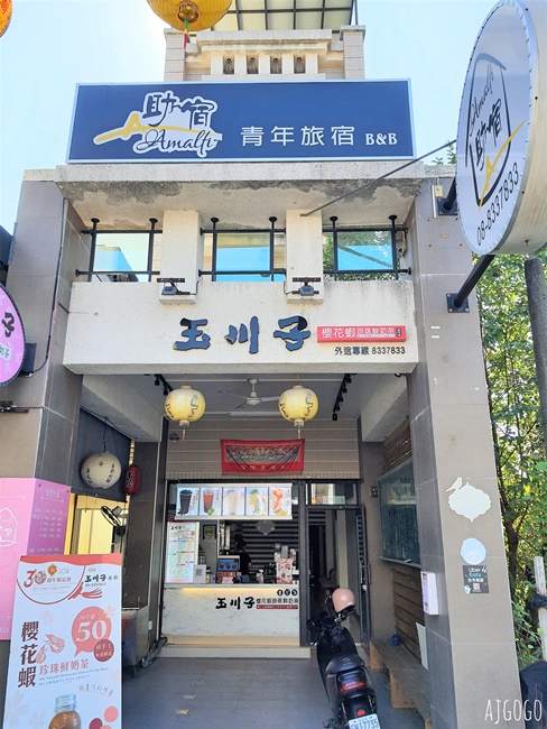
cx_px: 274
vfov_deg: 67.3
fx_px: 547
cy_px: 364
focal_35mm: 26
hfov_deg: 53.1
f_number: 1.7
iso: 50
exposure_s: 1/984
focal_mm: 4.32
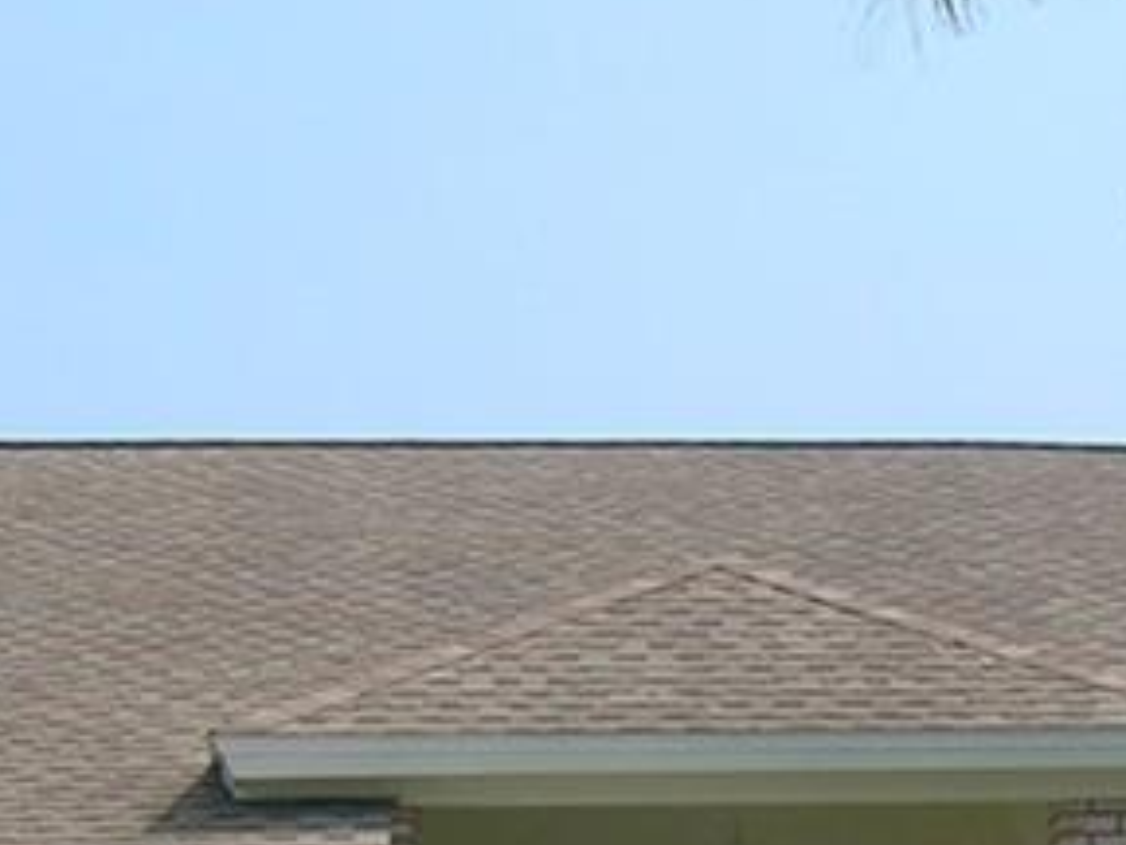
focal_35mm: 121
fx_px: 3936
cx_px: 672
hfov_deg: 16.3
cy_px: 1158
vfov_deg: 11.8
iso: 50
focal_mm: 5.7
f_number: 4.9
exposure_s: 1/440
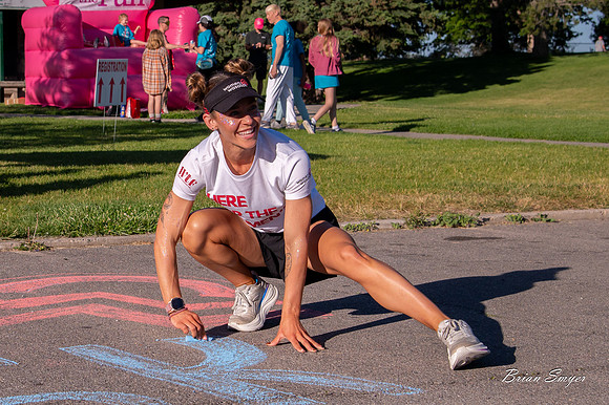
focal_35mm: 89
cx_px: 89
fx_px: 1504
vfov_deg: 15.3
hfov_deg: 22.5
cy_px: 195
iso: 500
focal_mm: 46
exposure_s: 1/3200
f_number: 7.1
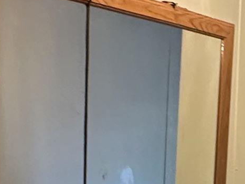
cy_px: 244
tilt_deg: -10.1
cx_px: 261
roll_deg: -3.3
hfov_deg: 20.4
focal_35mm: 92
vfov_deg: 15.3
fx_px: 652
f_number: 2.2
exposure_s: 1/60
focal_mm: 2.22
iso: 320
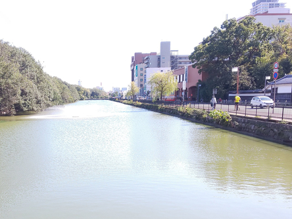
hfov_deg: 50.1
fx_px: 304
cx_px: 88
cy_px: 147
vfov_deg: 39.2
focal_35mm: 36
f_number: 1.94
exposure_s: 1/267
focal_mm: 3.45
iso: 28
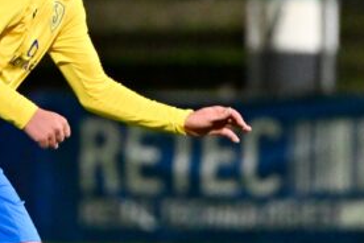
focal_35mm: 741
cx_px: -107
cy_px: 85
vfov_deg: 1.9
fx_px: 7492
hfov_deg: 2.8
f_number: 2.8
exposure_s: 1/1600
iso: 3200
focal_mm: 200
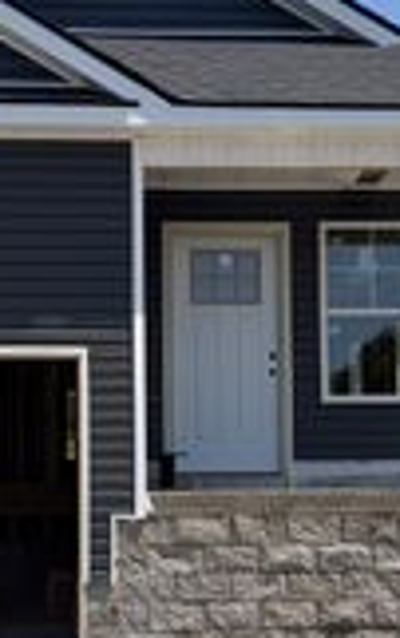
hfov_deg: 16.6
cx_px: 178
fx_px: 1374
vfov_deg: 26.0
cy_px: 410
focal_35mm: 79
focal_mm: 6.76
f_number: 1.78
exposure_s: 1/5714
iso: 80
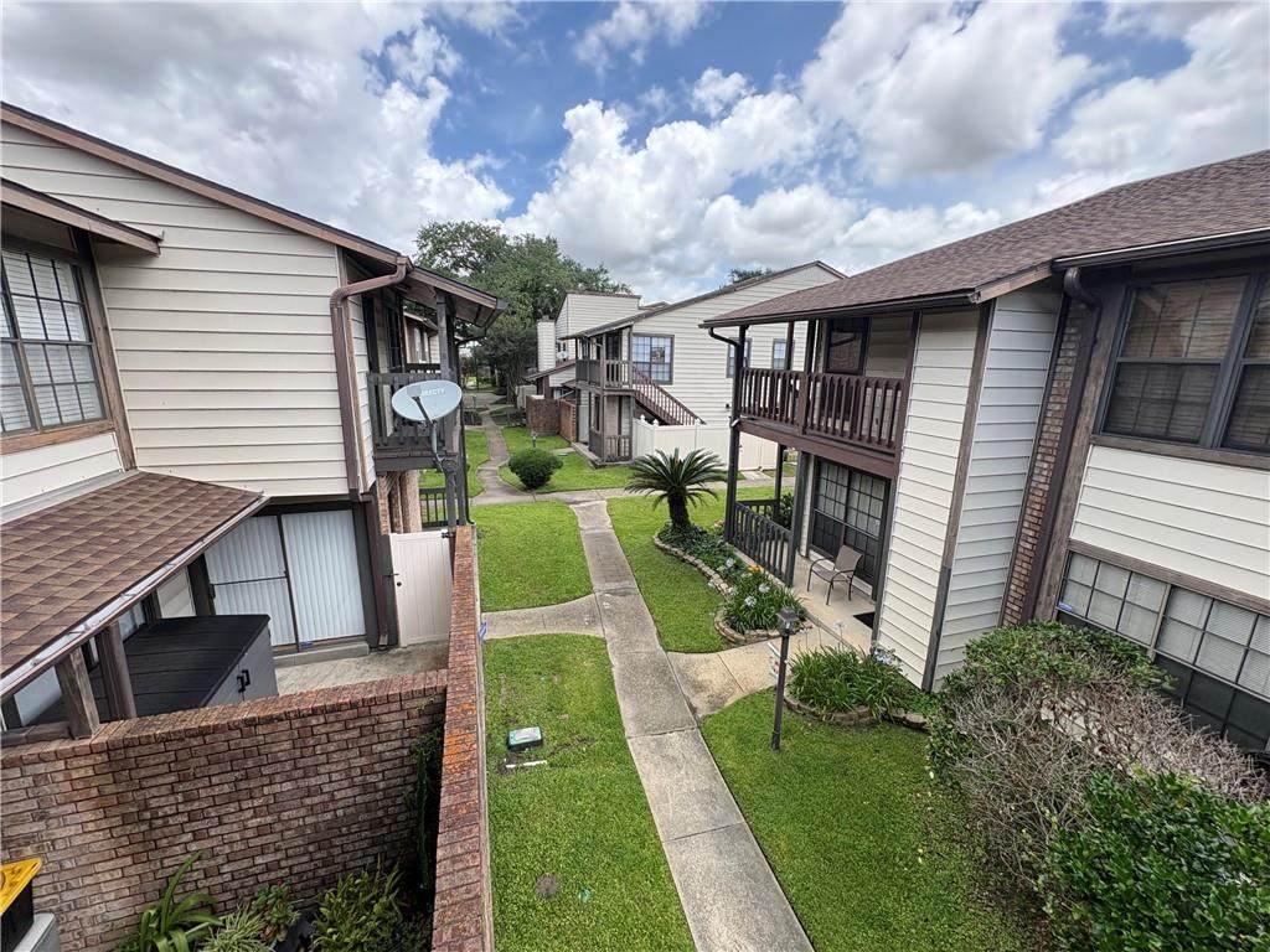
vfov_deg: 85.7
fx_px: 514
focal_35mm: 14
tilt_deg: -11.3
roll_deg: -1.2
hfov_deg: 102.1
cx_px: 635
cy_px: 476
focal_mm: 2.22
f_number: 2.2
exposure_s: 1/433
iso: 50
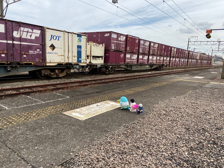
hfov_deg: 67.3
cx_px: 112
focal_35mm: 26
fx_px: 168
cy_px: 84
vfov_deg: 53.1
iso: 32
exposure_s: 1/2415
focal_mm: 4.25
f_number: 1.8
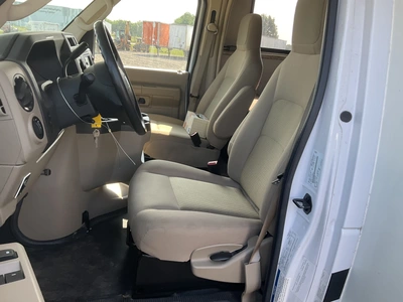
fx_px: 338
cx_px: 202
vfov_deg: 48.2
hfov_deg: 61.7
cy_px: 151
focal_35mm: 29
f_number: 1.8
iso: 16
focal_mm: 3
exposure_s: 1/122
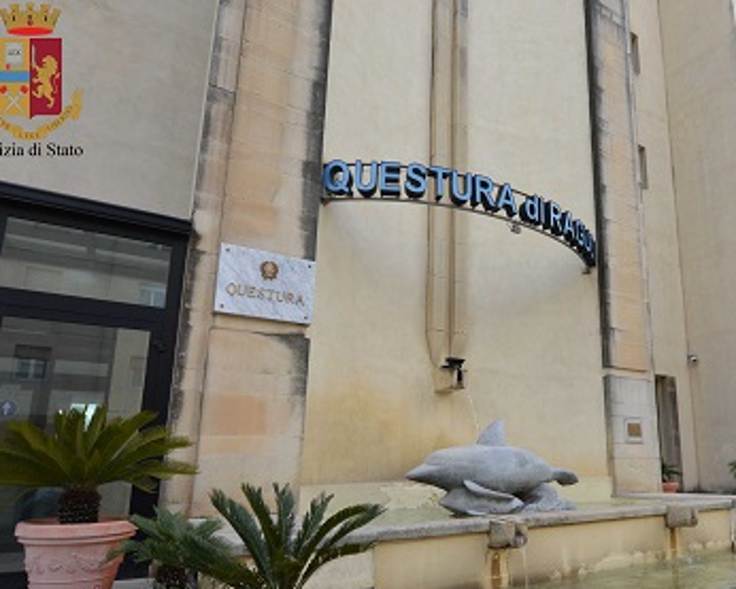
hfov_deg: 68.2
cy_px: 354
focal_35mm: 24
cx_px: 511
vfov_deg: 58.9
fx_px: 517
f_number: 13
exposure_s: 1/640
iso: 1600
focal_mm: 11
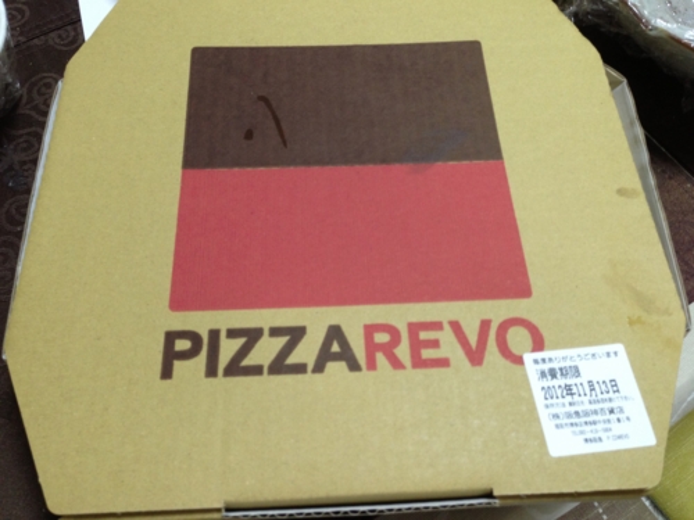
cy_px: 260
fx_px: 662
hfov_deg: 55.4
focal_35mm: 33
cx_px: 347
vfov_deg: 42.9
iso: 125
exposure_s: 1/20
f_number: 2.4
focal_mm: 4.13
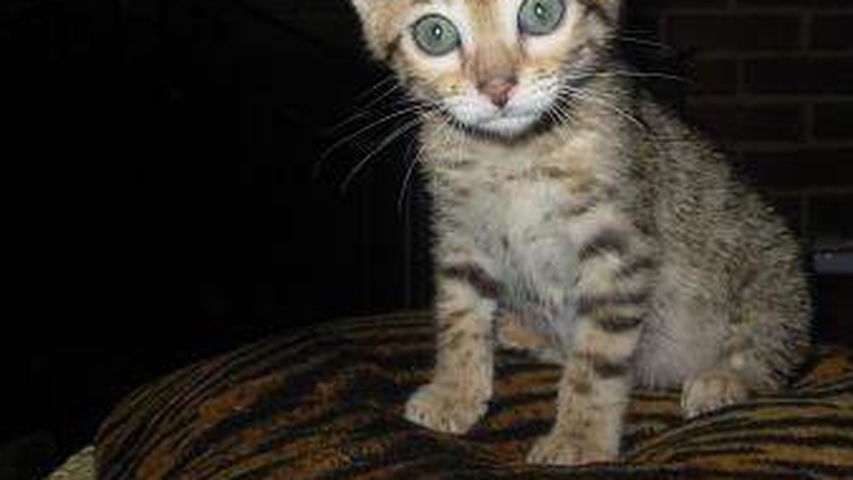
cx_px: 495
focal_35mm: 49
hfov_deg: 42.0
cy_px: 139
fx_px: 1108
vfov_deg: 24.2
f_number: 2.9
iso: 50
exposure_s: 1/32
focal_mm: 6.3
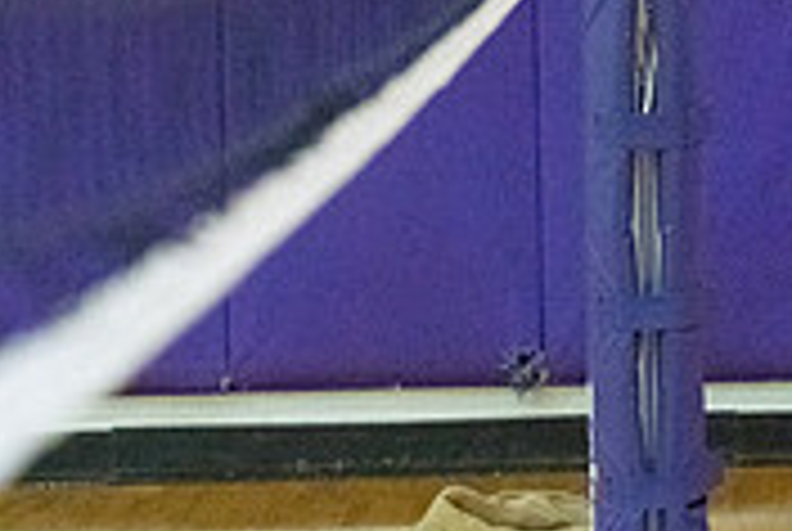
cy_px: 259
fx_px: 7977
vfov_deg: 3.8
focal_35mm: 362
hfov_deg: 5.6
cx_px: 1269
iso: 6400
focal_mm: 110
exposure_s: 1/640
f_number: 4.5
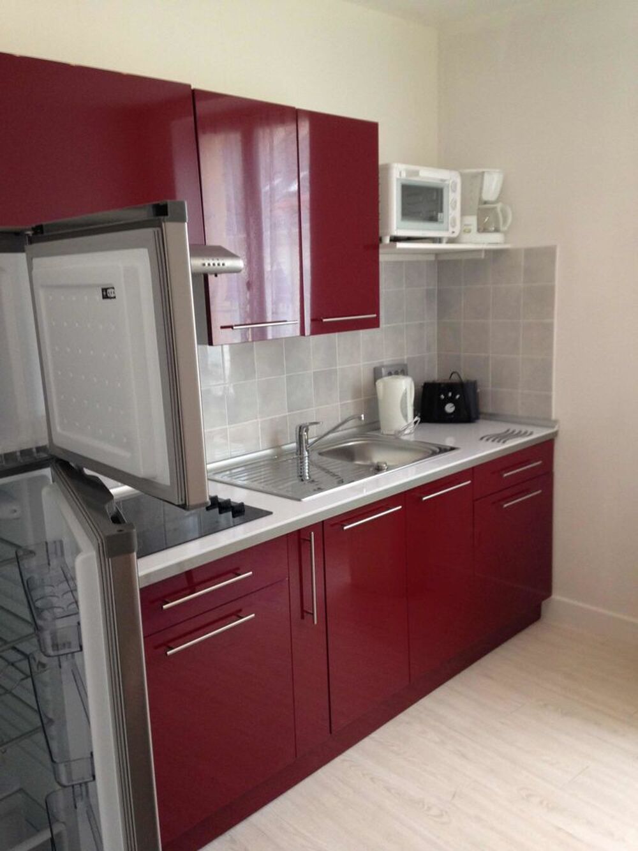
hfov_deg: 43.0
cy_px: 426
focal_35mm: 33
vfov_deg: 55.3
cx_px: 319
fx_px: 811
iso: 100
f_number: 2.4
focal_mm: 4.12
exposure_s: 1/20
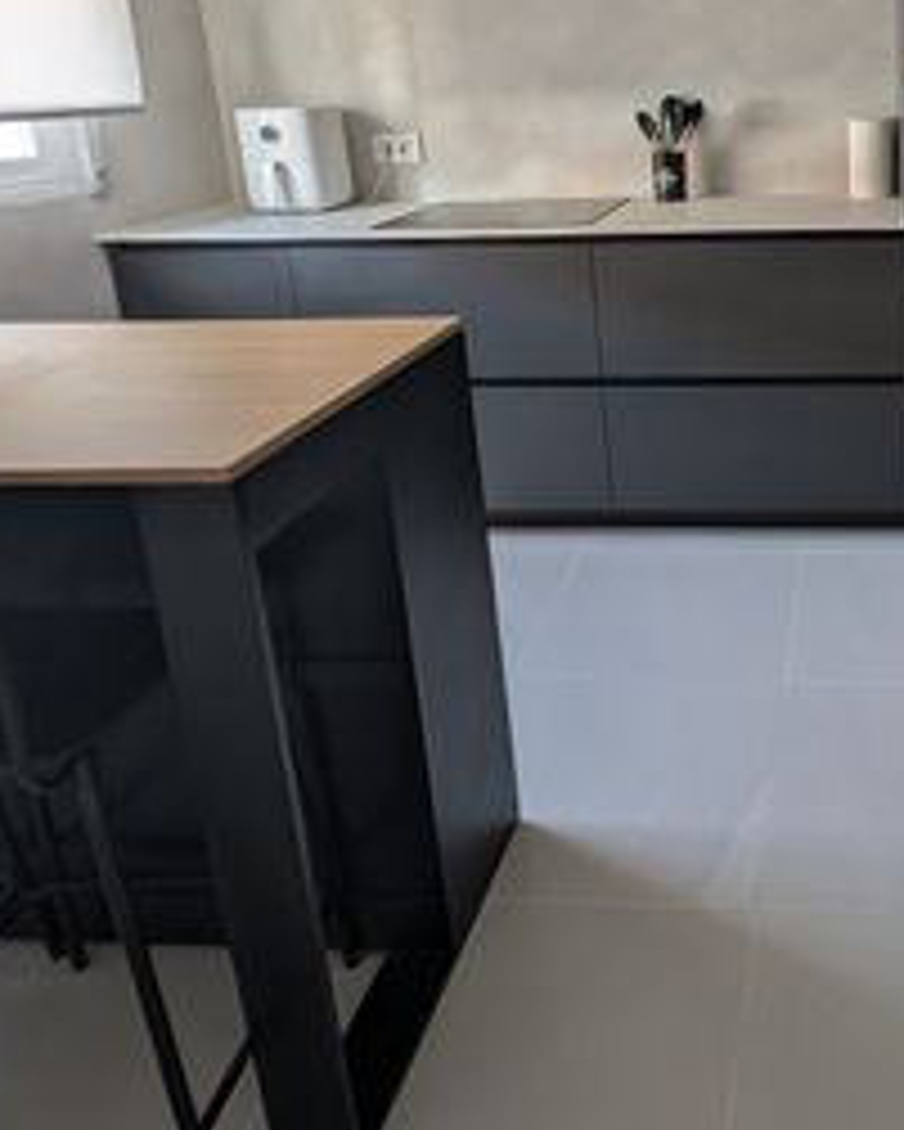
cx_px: 792
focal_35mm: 28
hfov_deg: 47.1
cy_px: 347
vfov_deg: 60.2
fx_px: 936
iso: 35
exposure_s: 1/35.9
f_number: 1.95
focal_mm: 2.23
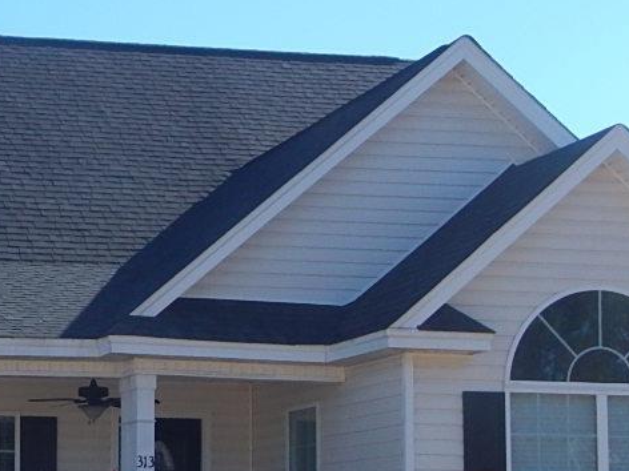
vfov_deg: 14.0
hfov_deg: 17.9
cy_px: 430
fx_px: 1908
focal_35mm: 105
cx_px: -103
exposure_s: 1/1250
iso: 125
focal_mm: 5.6
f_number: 3.2
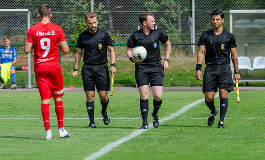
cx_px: 155
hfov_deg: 5.6
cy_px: 57
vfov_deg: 3.3
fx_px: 2728
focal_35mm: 382
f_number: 5.3
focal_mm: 210
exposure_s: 1/800
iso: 110
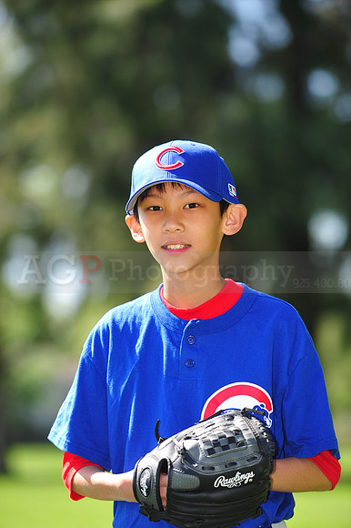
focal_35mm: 185
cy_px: 264
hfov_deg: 7.4
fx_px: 2709
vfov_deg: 11.1
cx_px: 176
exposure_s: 1/500
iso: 200
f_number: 4.5
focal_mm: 185
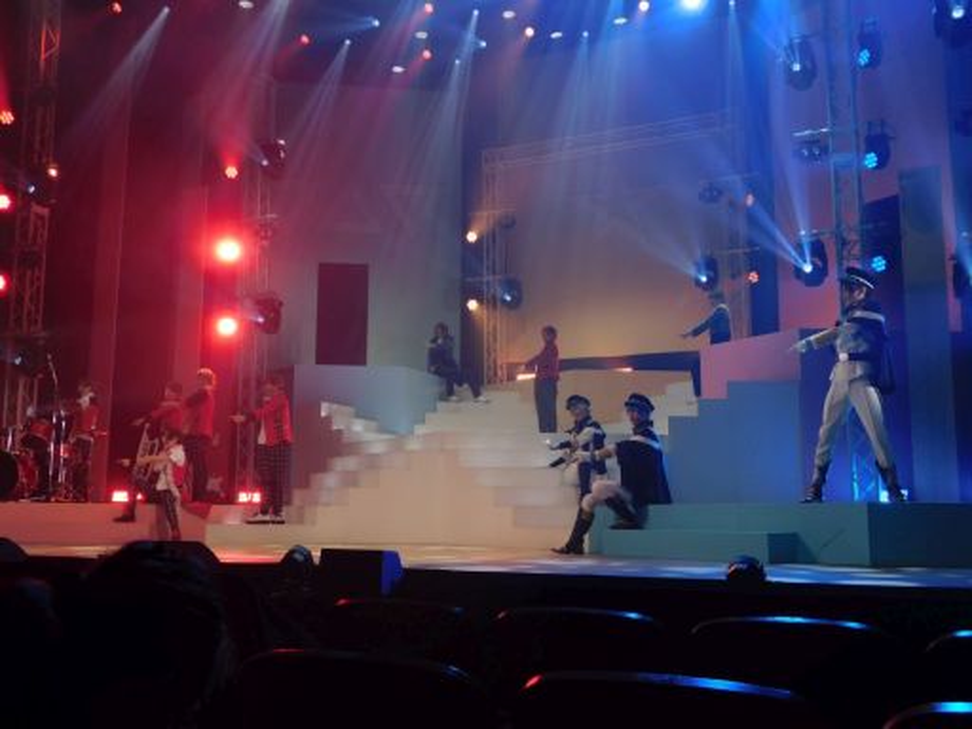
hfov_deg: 51.4
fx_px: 1011
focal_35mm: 36
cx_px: 486
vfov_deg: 39.7
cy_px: 364
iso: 125
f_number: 3.5
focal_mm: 6.3
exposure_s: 1/100
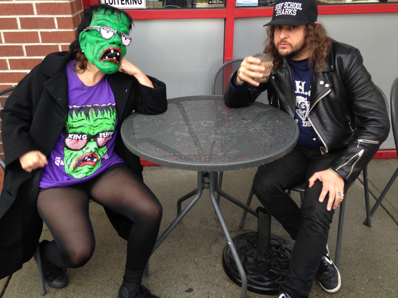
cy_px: 141
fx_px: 402
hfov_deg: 52.6
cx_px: 189
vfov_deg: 40.7
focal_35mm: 35
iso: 50
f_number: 2.4
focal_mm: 4.12
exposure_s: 1/40
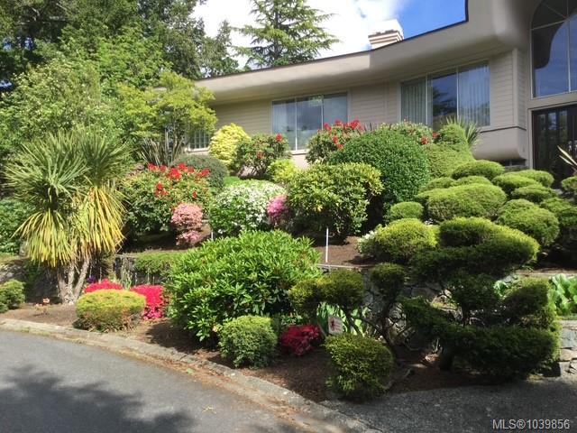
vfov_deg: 45.4
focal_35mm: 31
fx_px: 517
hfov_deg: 58.4
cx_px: 288
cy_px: 216
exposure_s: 1/582
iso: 25
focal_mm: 3.3
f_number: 2.4
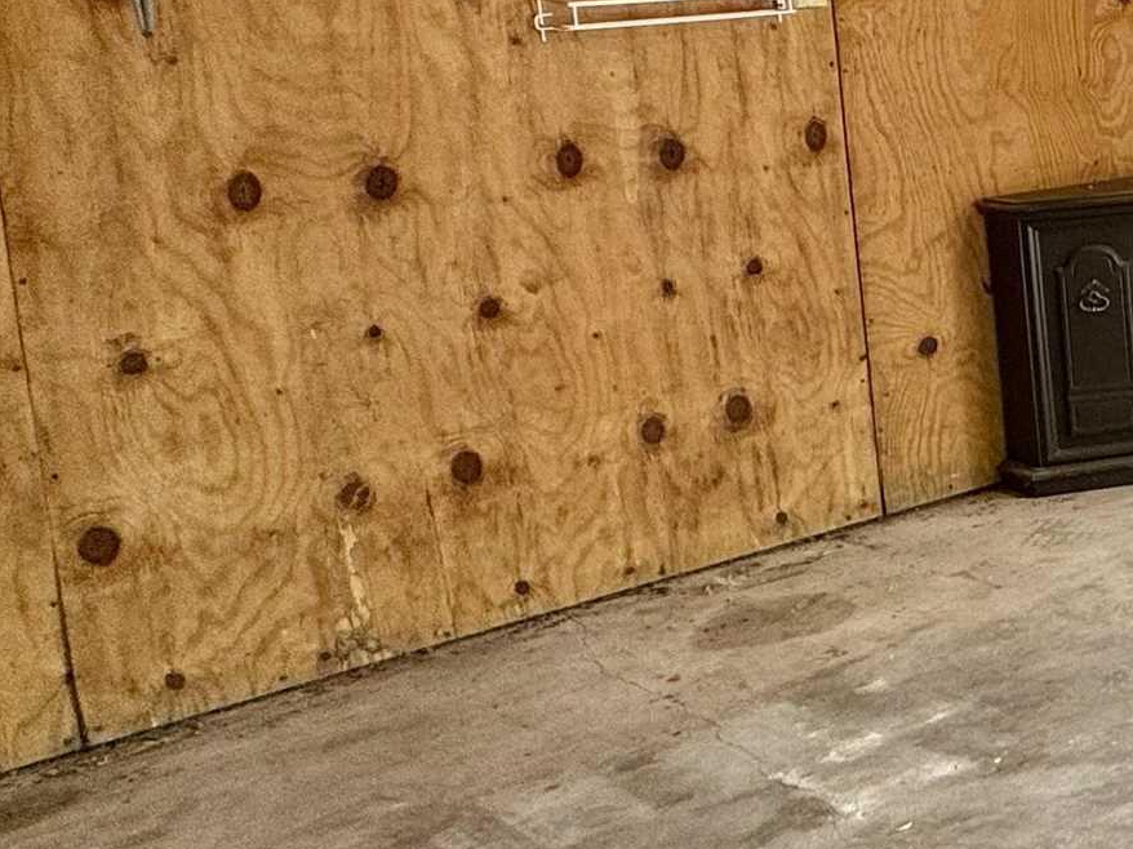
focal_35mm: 49
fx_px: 1603
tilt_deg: -5.7
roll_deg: +2.3
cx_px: 1959
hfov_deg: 23.4
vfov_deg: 28.4
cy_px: 71
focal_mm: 2.22
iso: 64
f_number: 2.2
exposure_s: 1/99
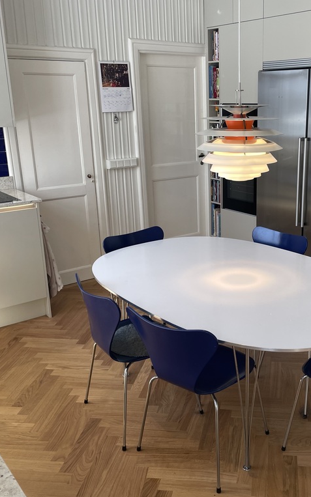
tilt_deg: -16.9
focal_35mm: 37
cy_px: 248
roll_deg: +0.8
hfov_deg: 33.8
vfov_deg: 52.7
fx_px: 502
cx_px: 230
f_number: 1.6
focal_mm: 4.2
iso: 40
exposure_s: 1/100
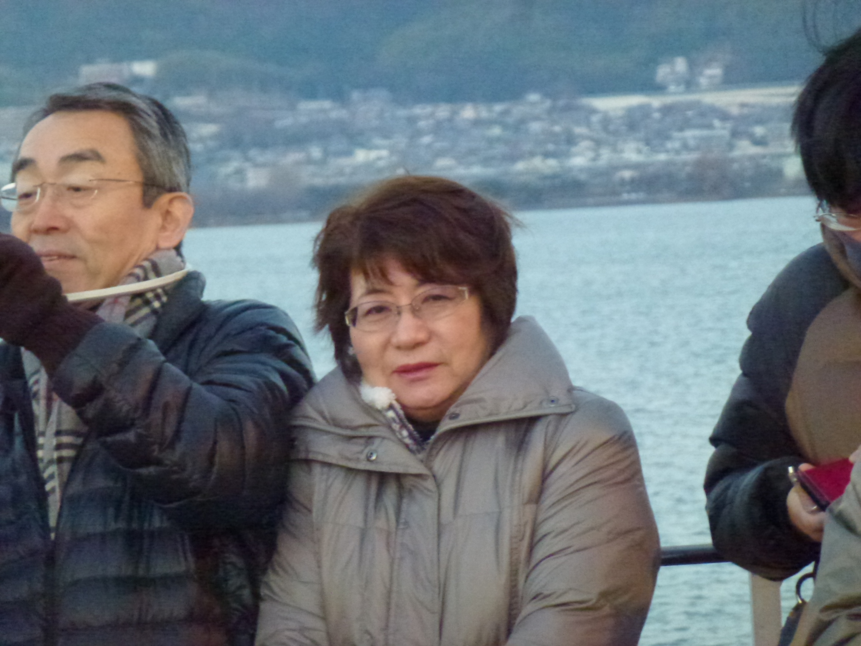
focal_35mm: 249
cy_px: 323
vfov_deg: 6.0
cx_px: 430
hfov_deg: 8.0
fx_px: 6193
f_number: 5.6
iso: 1600
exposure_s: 1/125
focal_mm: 44.5
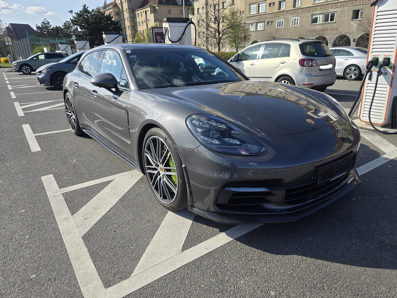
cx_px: 198
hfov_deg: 73.9
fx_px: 264
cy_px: 149
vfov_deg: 58.9
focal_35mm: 23
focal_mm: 6.3
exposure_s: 1/542
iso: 12
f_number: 1.7
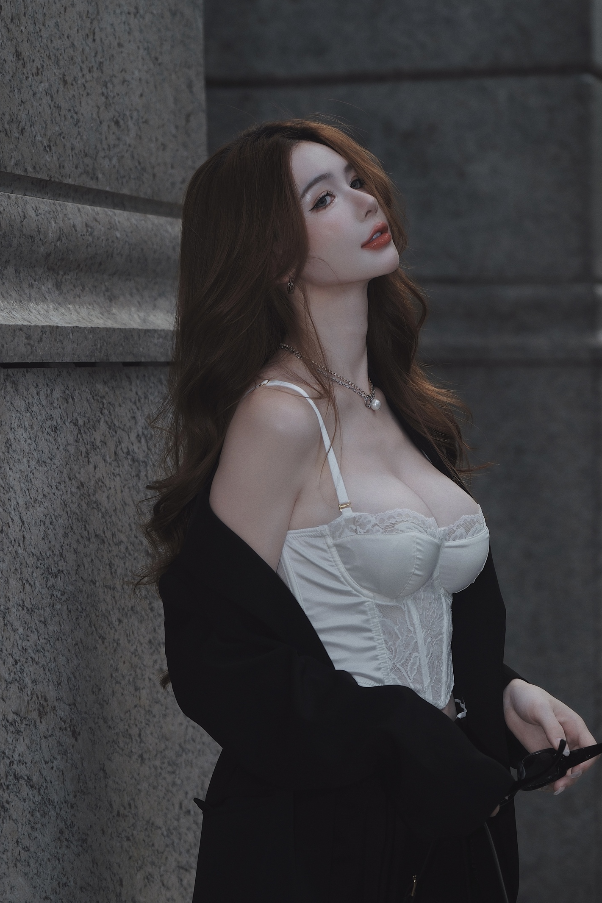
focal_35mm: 116
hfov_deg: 11.8
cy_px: 477
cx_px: 288
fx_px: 2909
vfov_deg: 17.6
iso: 100
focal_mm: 68.7
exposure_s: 1/100
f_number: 3.2
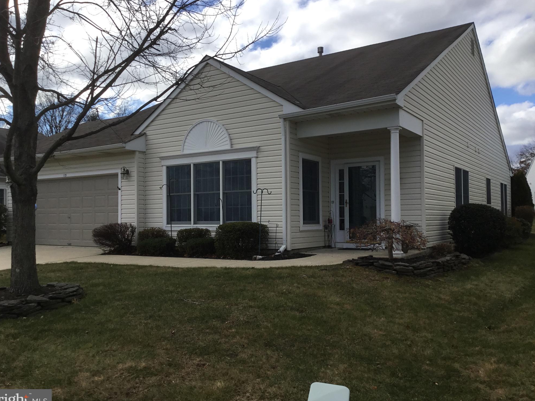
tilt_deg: -1.3
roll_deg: -0.8
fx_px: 495
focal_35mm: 32
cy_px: 204
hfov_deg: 56.8
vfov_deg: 44.2
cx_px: 260
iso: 25
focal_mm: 3.3
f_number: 2.4
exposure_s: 1/1199
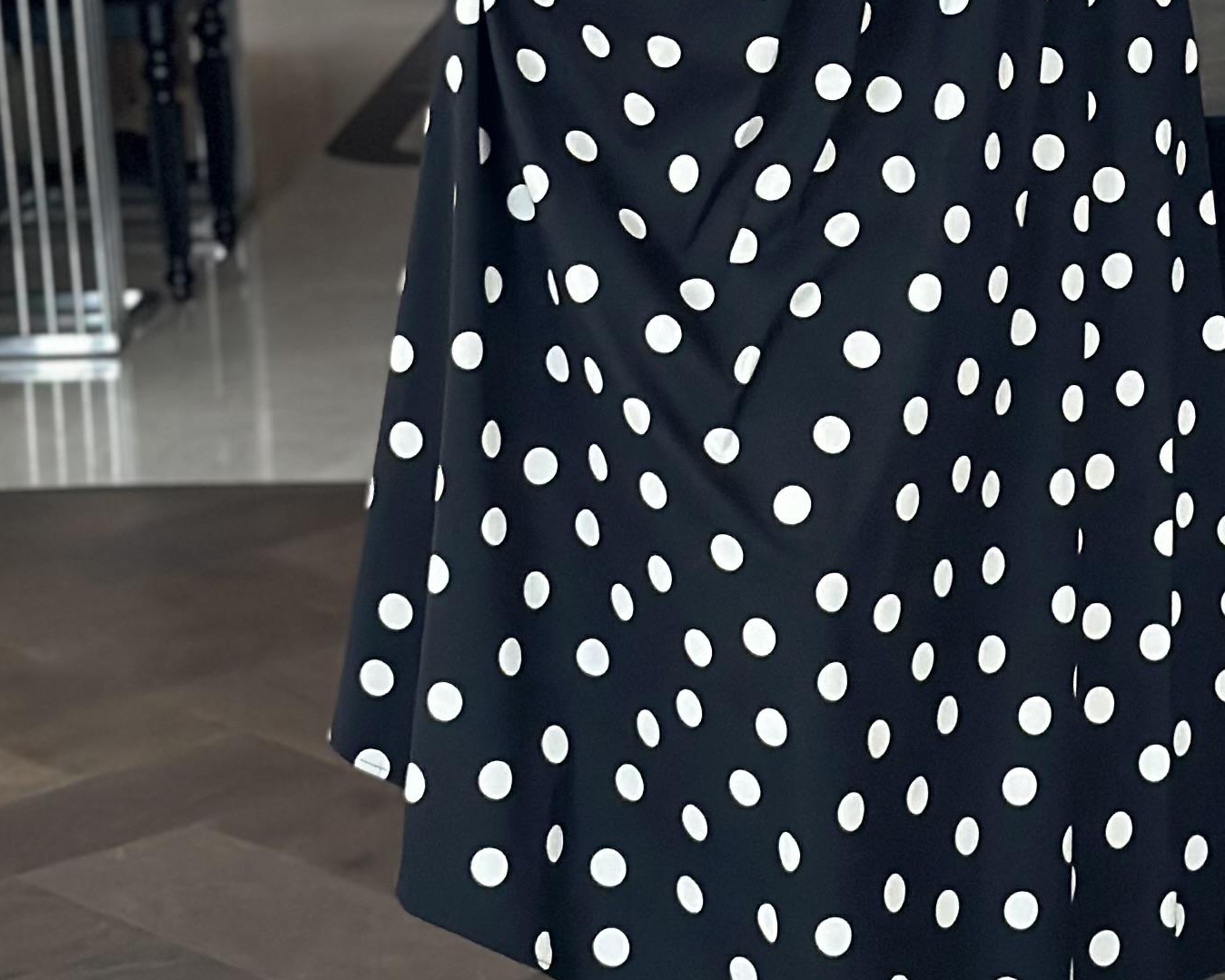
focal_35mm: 140
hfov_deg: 13.7
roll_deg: +2.9
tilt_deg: -15.4
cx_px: 847
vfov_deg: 10.9
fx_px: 5075
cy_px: -5
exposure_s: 1/60
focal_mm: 6.86
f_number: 1.78
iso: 400
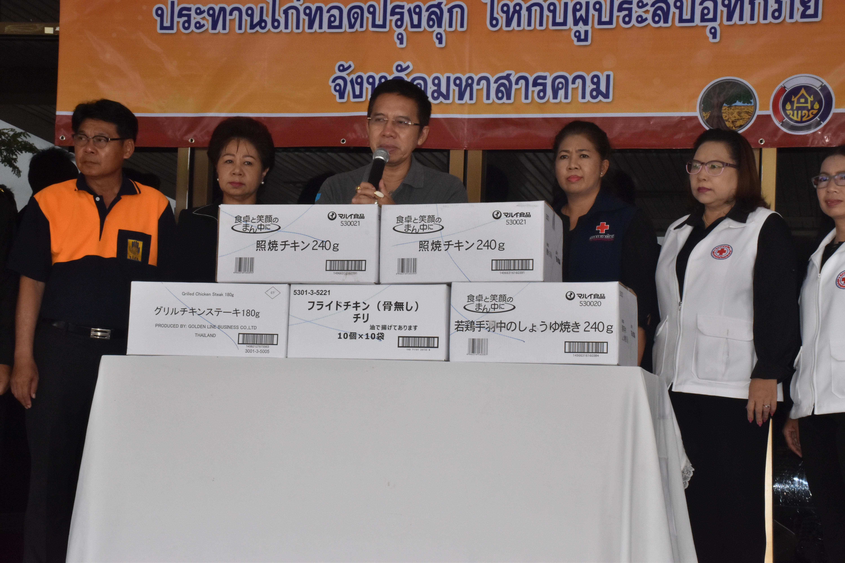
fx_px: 1760
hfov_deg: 27.0
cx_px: 422
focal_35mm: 75
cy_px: 282
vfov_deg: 18.2
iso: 1250
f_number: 20
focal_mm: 50
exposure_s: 1/200
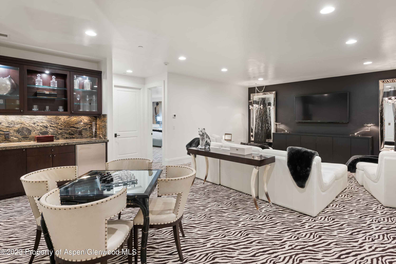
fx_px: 209
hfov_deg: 86.9
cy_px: 132
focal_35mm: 19
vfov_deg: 64.6
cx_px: 198
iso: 100
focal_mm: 19
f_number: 7.1
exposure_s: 2
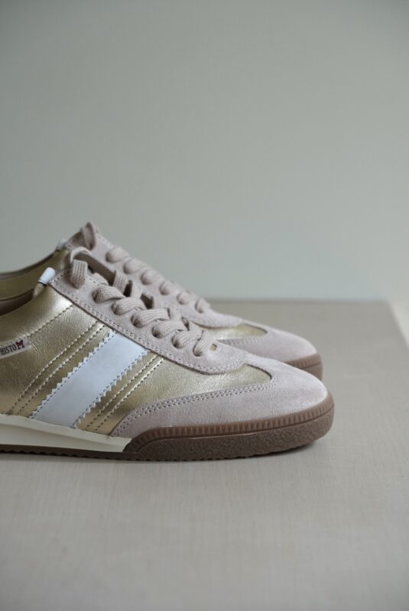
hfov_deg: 11.4
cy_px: 306
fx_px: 2040
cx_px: 204
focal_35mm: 120
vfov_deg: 17.0
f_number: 5.6
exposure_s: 1/160
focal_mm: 80
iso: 400
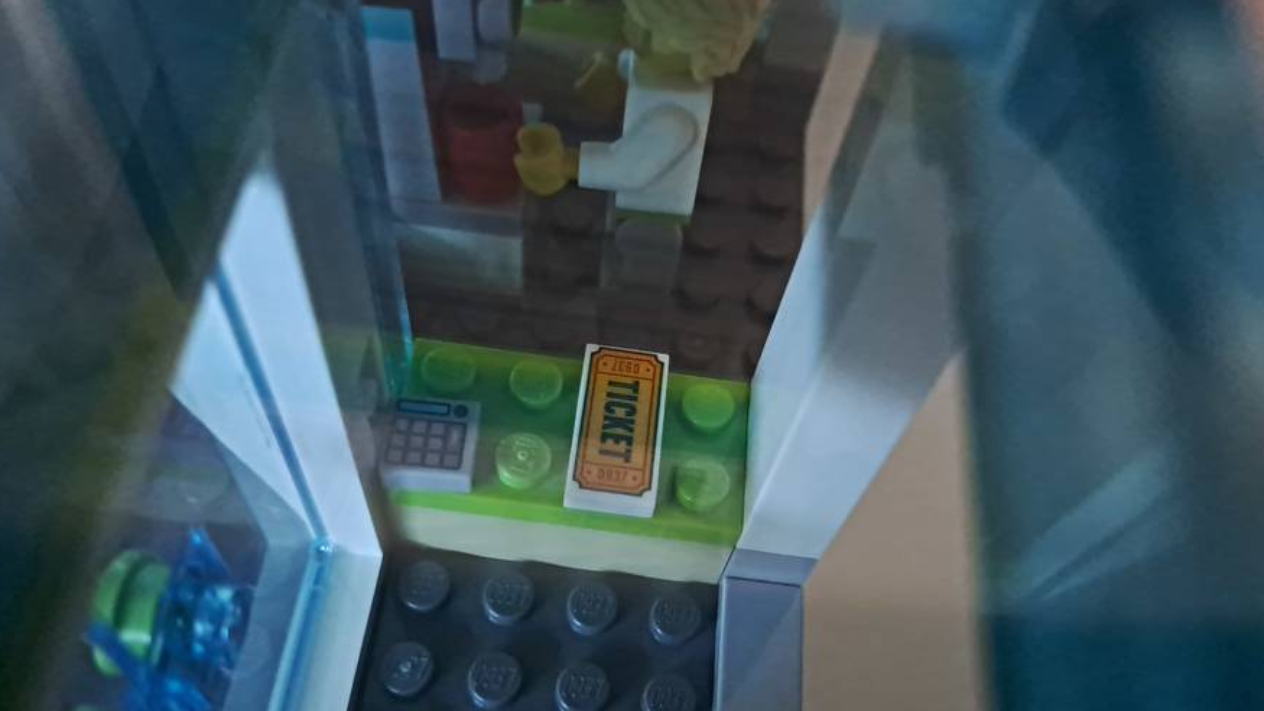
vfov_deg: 41.1
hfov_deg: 67.9
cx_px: 641
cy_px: 462
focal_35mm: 28
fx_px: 938
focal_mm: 4.65
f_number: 1.8
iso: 800
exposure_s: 1/20
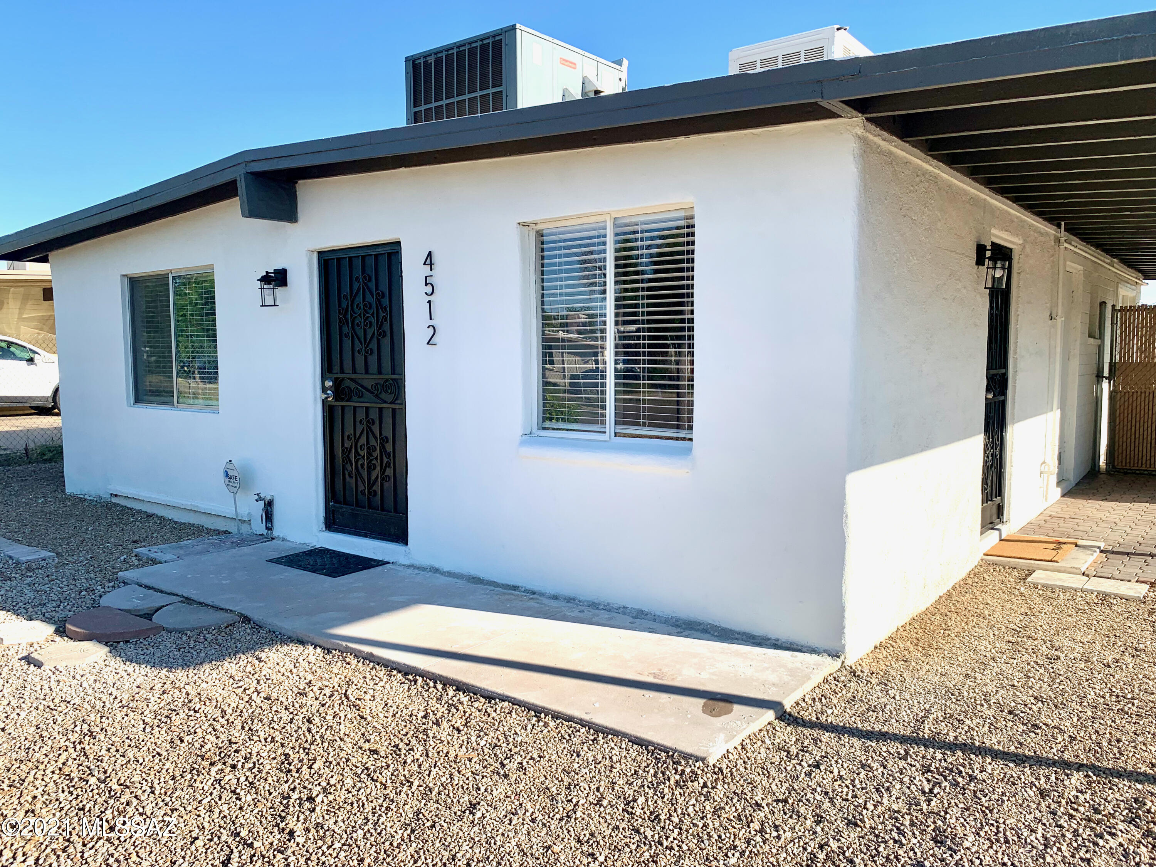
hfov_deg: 67.3
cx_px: 578
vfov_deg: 53.1
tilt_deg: -5.8
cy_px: 434
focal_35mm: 26
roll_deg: -0.3
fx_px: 868
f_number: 1.8
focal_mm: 4.25
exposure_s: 1/1536
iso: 25
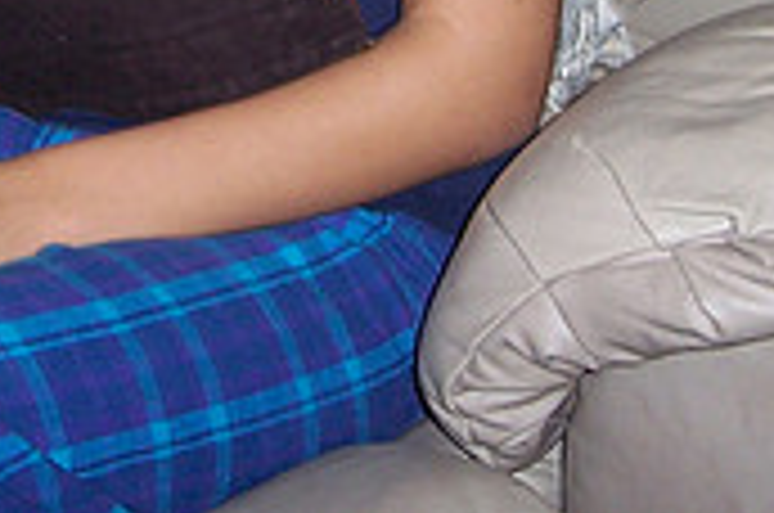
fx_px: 2940
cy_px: -457
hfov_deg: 14.9
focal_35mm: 137
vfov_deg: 9.4
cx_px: 117
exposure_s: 1/60
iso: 100
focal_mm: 8
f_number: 2.8
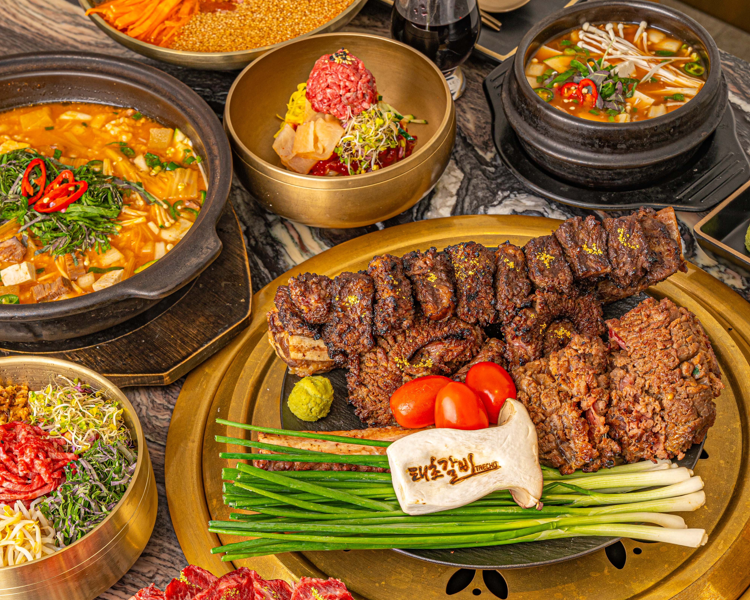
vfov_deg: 21.2
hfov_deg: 26.8
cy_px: 509
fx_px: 1576
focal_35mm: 71
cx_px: 375
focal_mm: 50
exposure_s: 1/80
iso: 100
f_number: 11
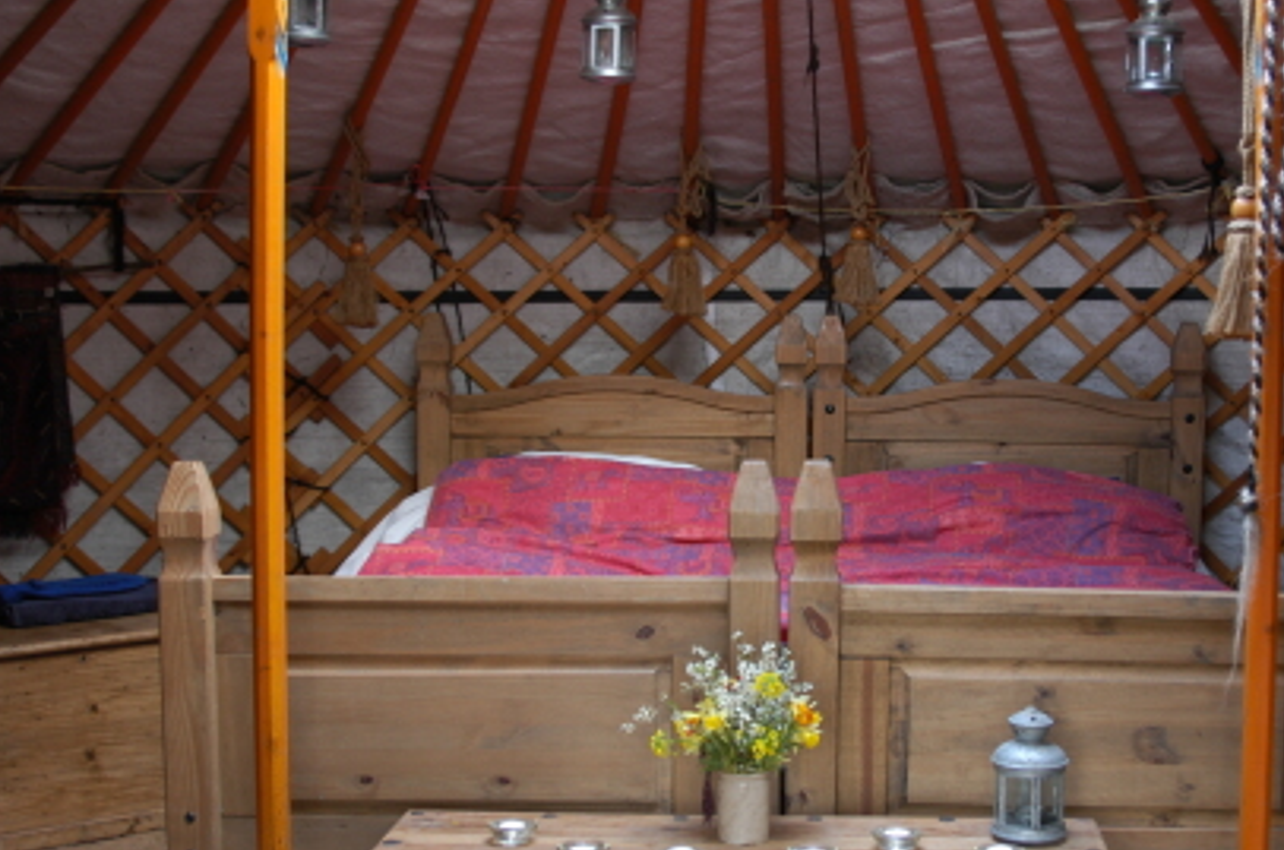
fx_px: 1887
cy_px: 483
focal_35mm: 53
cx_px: 787
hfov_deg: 37.4
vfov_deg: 25.4
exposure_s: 1/30
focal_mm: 28
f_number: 3.5
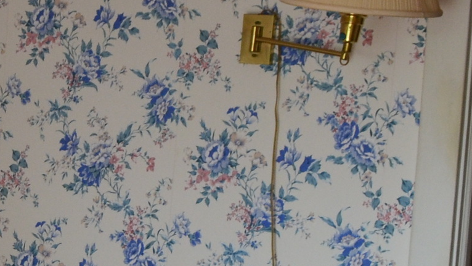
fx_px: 1577
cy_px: 343
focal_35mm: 126
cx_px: -273
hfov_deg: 15.5
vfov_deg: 9.5
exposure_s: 1/60
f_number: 8
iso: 400
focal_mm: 20
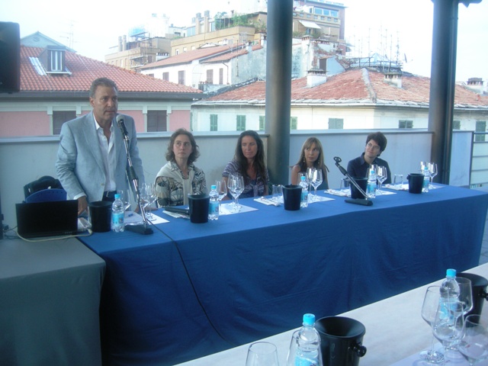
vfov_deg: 39.7
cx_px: 244
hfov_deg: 51.4
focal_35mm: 36
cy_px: 183
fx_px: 508
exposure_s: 1/125
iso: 150
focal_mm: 7.5
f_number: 2.7
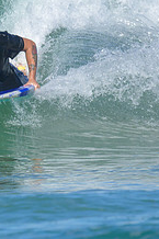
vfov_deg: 0.7
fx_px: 19441
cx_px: -102
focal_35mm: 2930
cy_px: 45
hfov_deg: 0.5
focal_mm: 800
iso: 250
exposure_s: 1/2000
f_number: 6.3
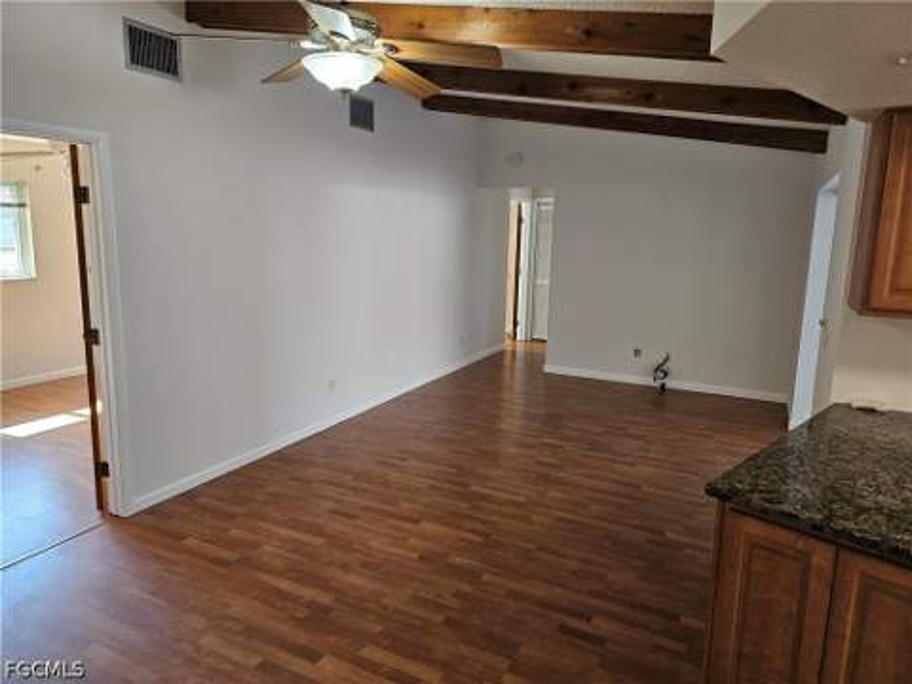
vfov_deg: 58.9
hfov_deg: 73.9
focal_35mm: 23
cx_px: 456
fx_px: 606
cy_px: 342
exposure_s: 1/120
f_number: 1.7
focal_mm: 6.3
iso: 400
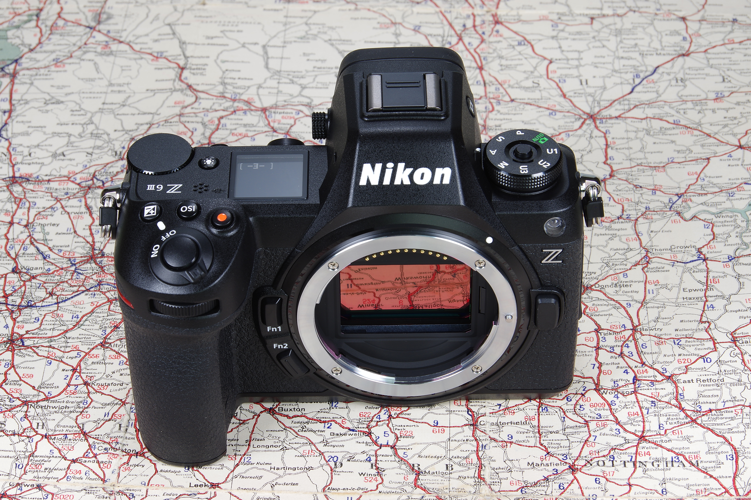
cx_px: 376
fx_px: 2126
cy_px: 250
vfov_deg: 13.4
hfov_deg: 20.0
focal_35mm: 102
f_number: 16
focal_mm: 68
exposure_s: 1/5
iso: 100
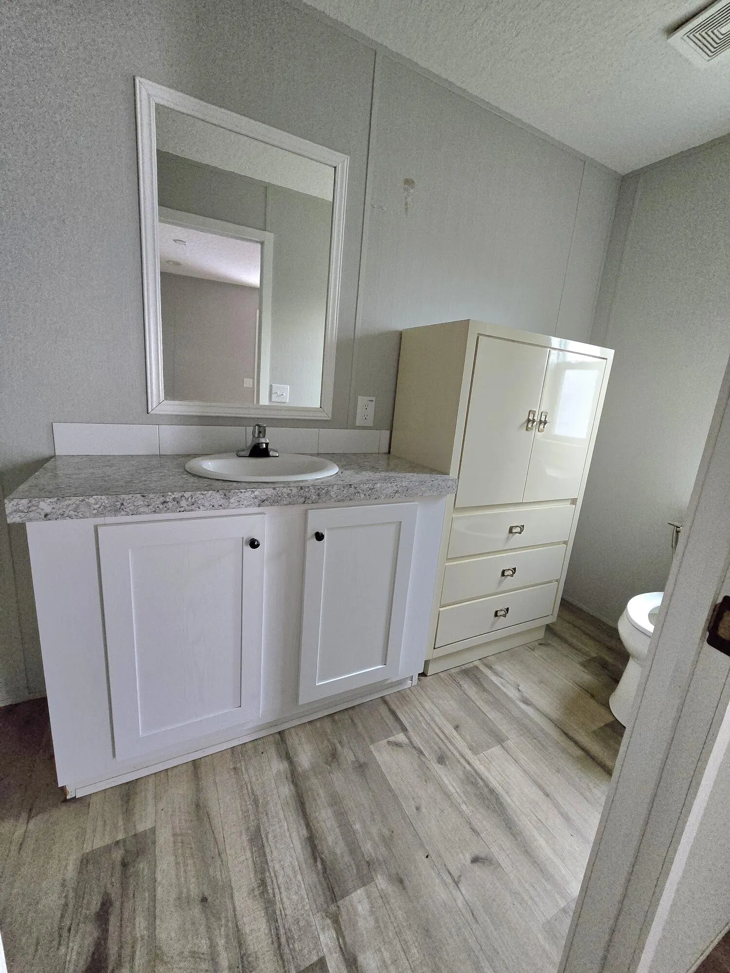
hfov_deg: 89.9
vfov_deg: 106.2
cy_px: 486
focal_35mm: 13
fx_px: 366
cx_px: 365
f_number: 2.2
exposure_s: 1/60.2
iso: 1250
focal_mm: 2.2
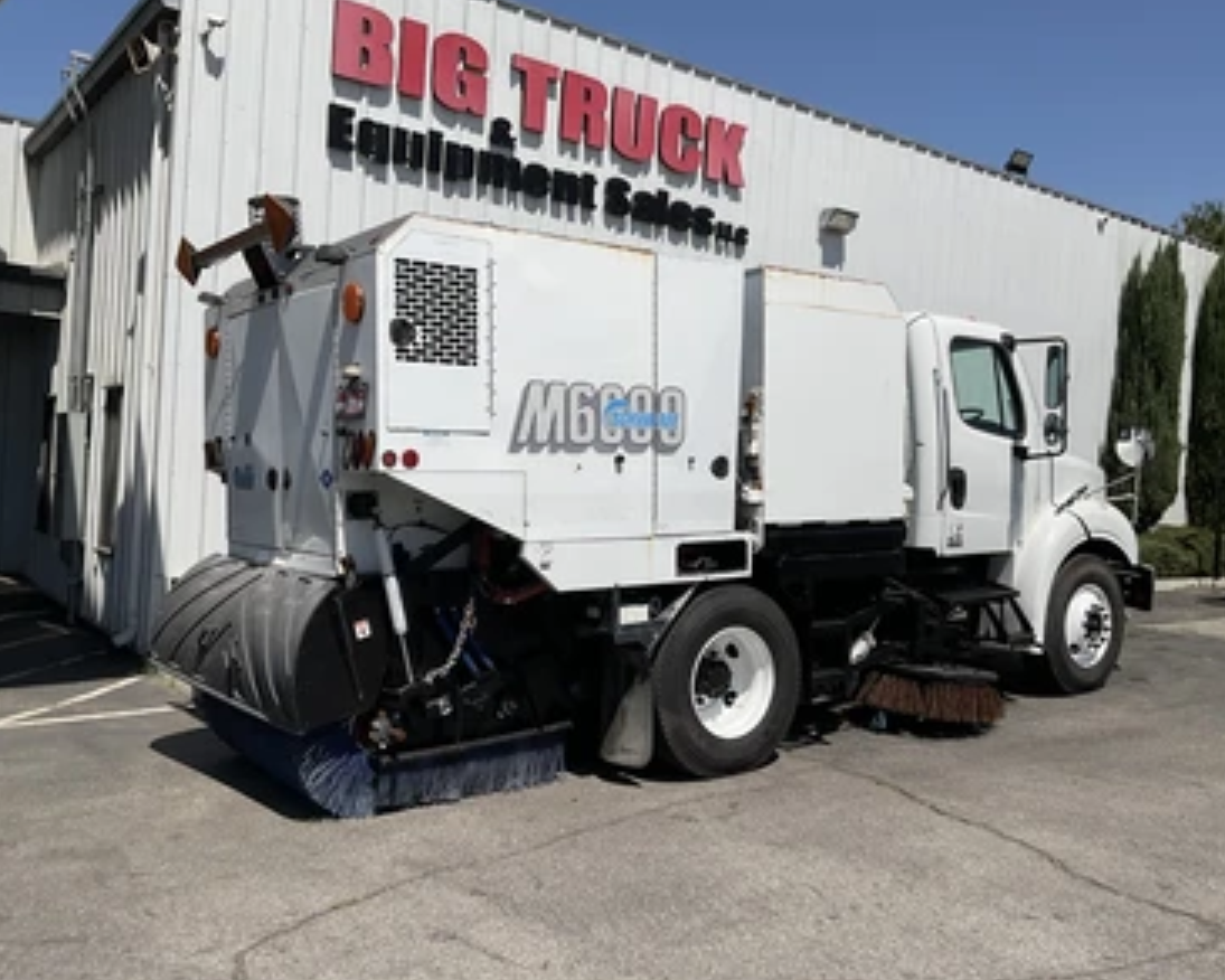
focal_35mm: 31
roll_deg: -4.2
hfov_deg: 57.2
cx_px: 634
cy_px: 487
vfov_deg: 47.1
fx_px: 1124
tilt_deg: +0.1
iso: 16
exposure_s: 1/4065
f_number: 1.8
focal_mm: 3
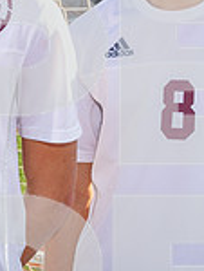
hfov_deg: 9.8
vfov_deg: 13.6
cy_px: 71
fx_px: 1136
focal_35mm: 145
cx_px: -134
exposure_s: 1/125
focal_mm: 39
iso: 100
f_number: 8
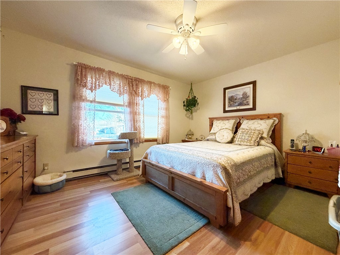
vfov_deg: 85.7
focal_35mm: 14
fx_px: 138
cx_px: 170
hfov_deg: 102.1
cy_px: 128
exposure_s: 1/60
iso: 400
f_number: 2.2
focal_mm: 2.22
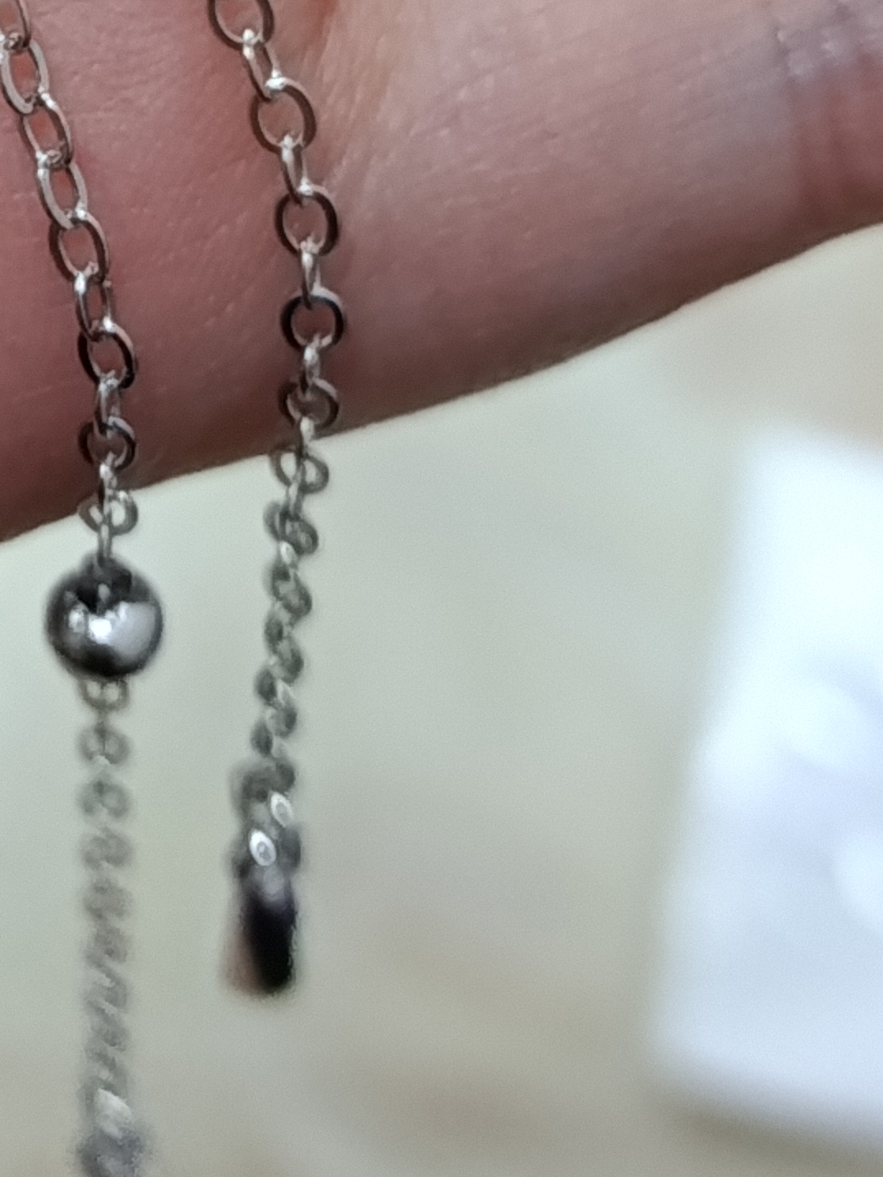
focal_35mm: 134
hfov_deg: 10.8
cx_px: -297
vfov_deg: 14.3
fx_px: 4557
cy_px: -232
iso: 963
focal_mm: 5.24
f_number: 1.7
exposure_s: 1/50
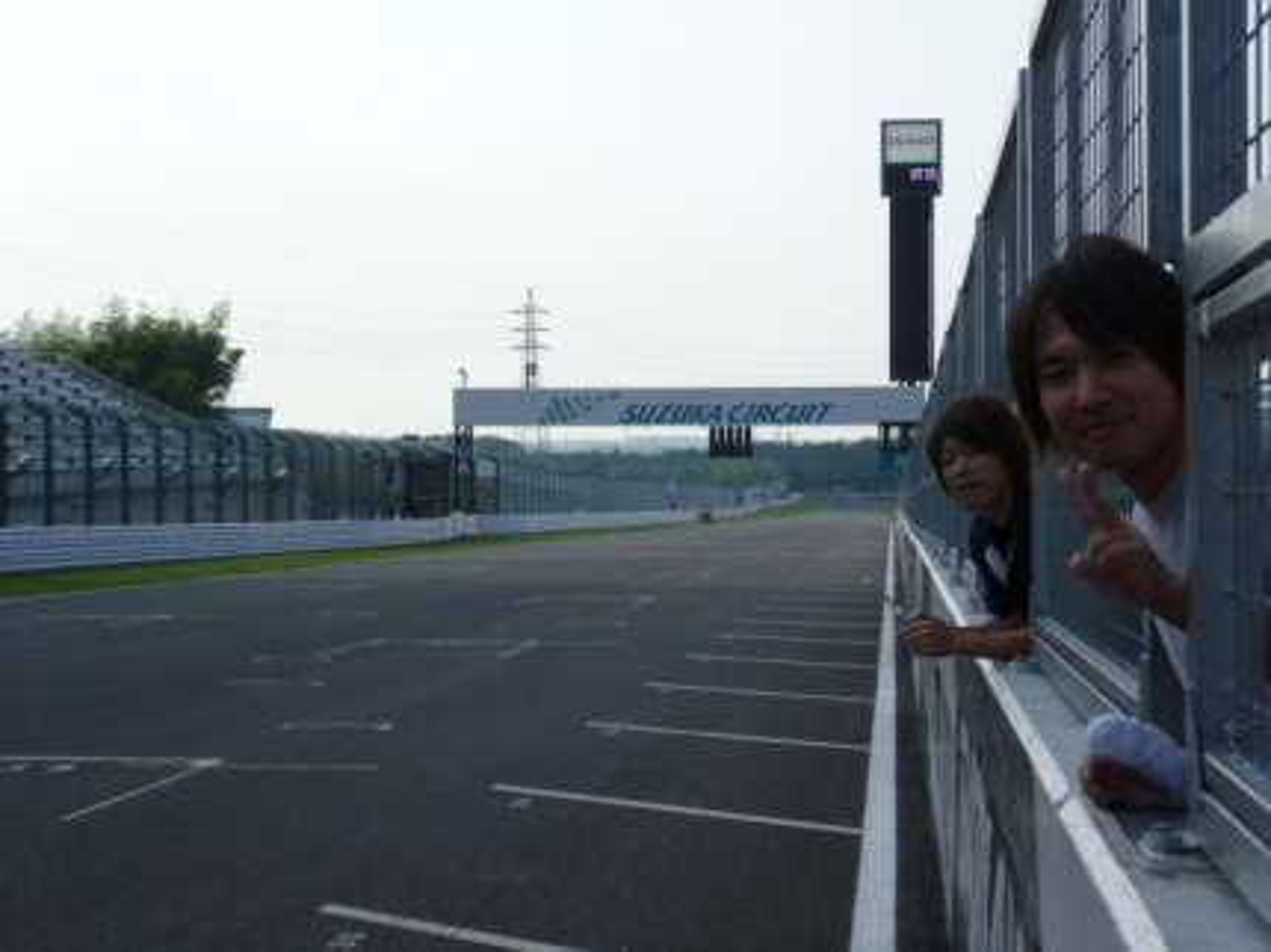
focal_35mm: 82
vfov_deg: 18.0
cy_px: 476
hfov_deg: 23.9
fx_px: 3009
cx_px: 636
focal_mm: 14.7
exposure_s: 1/320
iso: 80
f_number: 4.9
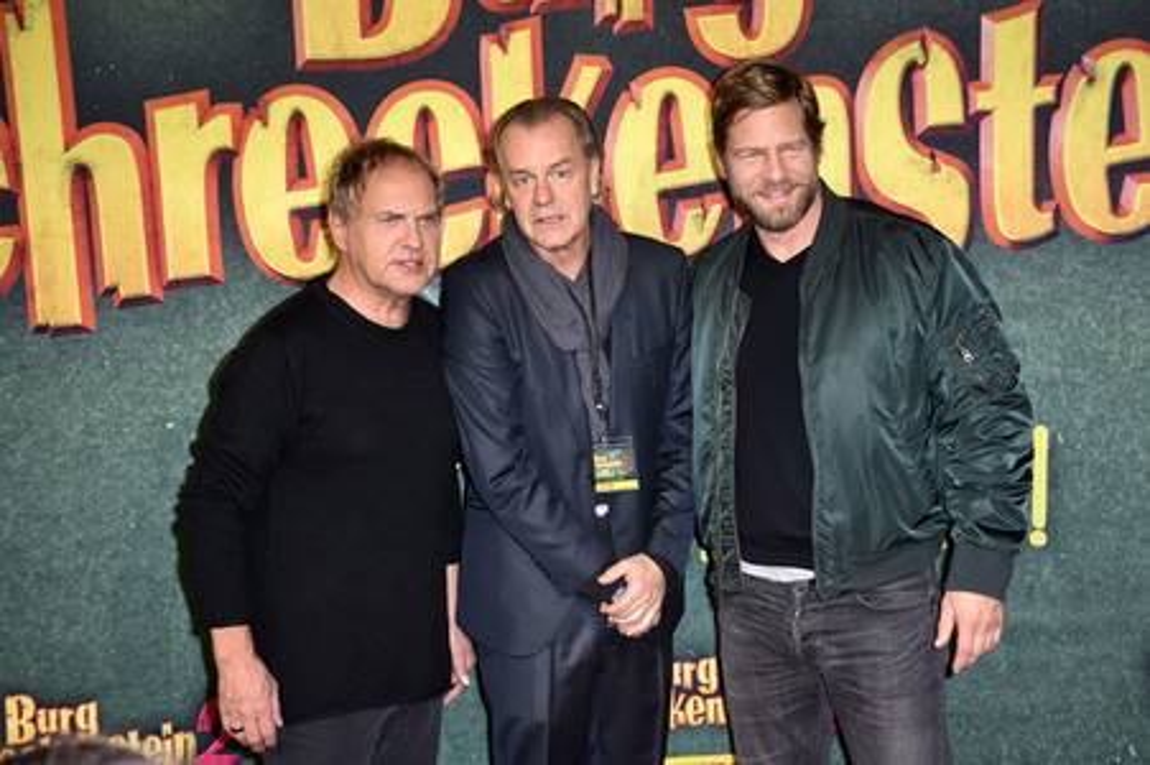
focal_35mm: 72
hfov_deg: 28.1
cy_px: 382
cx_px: 575
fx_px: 2298
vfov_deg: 18.9
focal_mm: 48
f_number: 6.3
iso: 640
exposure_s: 1/160
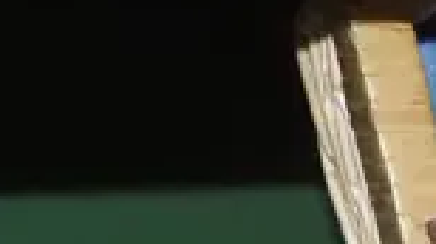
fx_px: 2516
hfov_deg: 8.3
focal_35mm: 218
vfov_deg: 5.1
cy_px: 826
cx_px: 1342
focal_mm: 15
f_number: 5.6
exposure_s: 1/60
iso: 2500
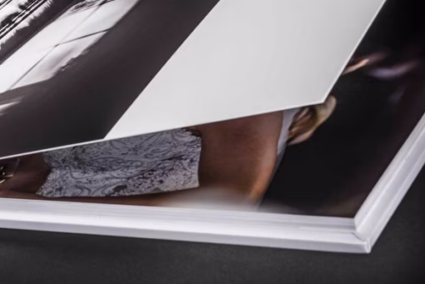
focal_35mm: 138
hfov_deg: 14.6
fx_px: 1631
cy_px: 10
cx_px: -6
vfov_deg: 9.9
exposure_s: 1/125
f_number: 11
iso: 64
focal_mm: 44
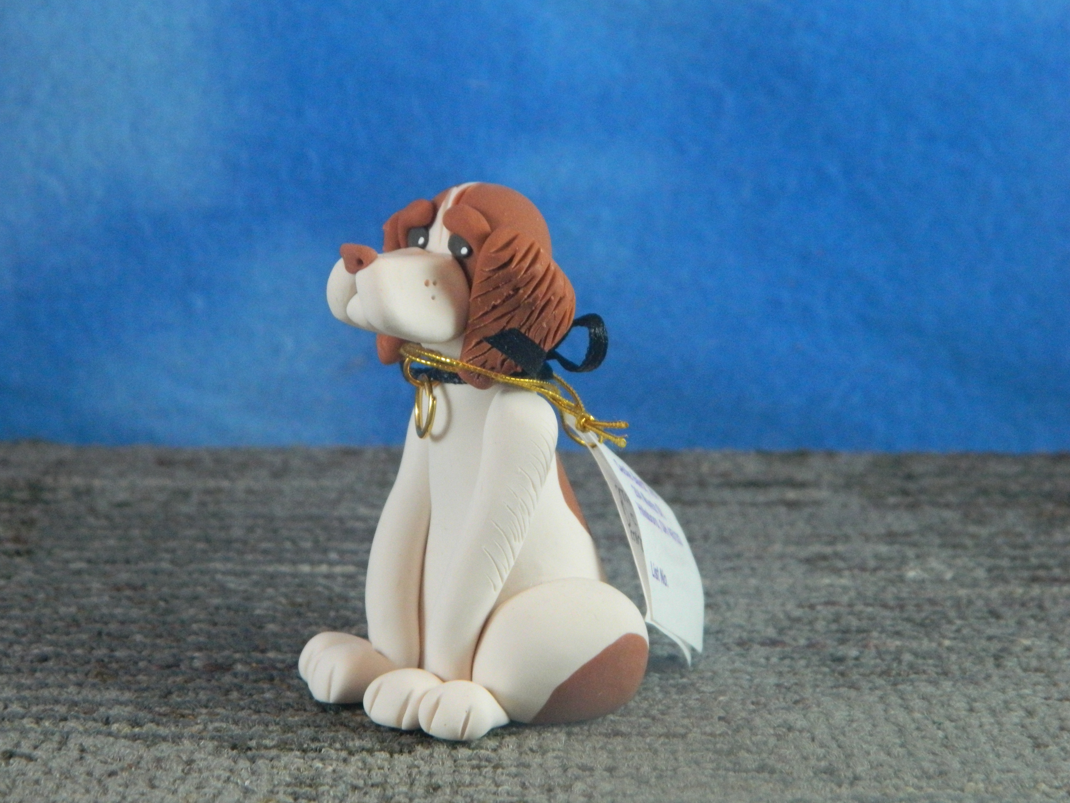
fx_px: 2751
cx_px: 511
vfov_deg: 16.6
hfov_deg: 22.0
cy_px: 389
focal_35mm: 89
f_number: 4.2
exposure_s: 1/30
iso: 400
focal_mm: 15.1
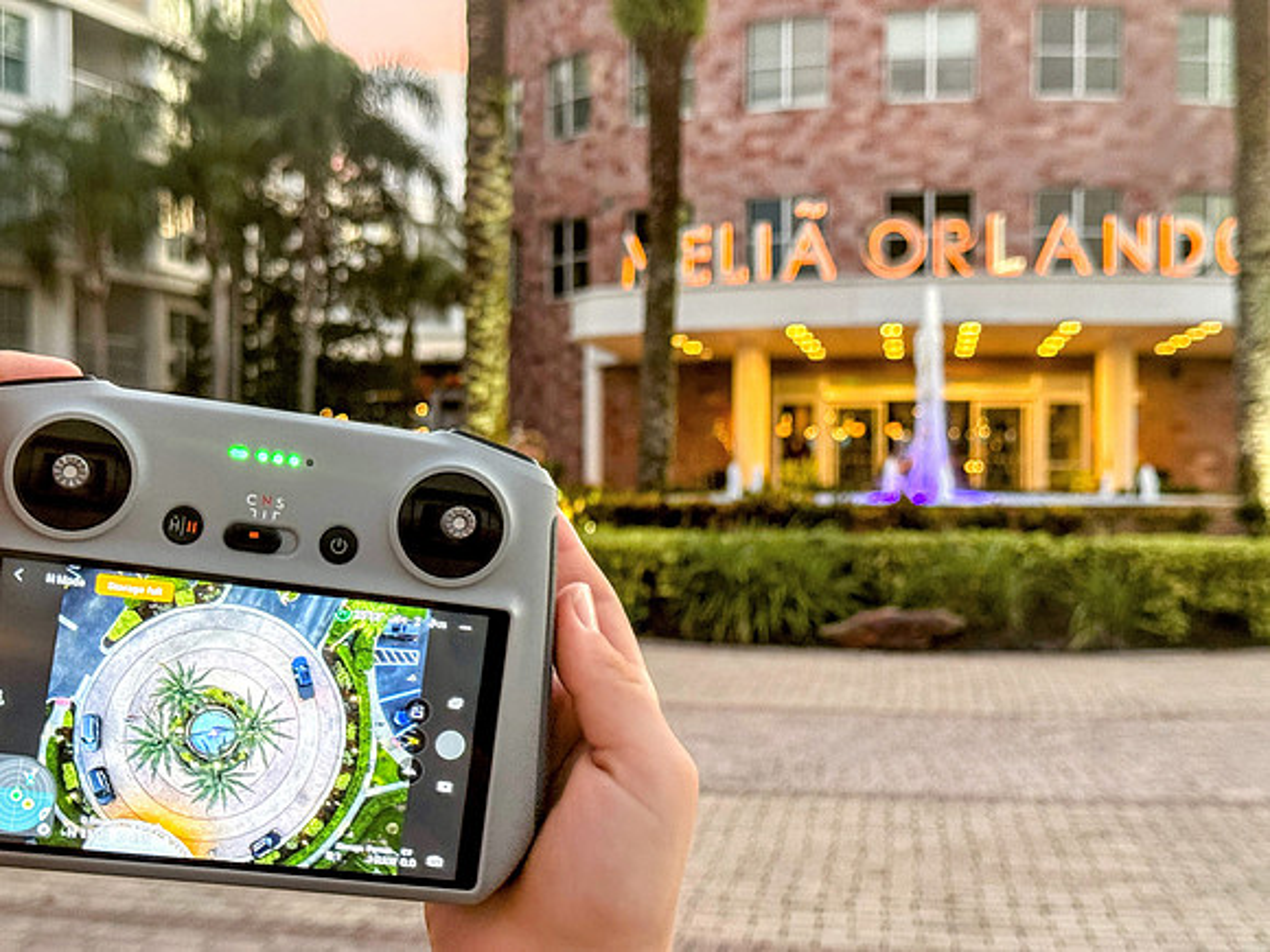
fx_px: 1761
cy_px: 476
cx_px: 635
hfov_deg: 39.7
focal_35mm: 48
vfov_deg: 30.3
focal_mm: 6.76
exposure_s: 1/60
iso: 250
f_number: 1.78
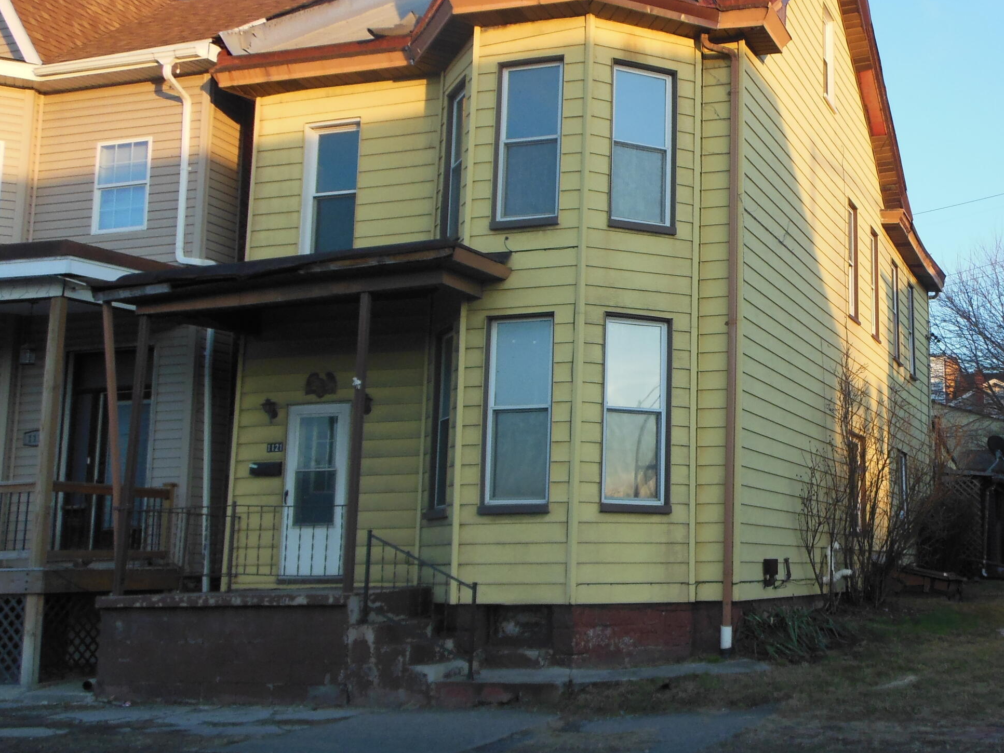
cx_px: 778
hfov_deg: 40.6
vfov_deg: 32.2
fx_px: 1305
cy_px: 334
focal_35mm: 45
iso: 160
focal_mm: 5.2
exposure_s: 1/250
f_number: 3.3
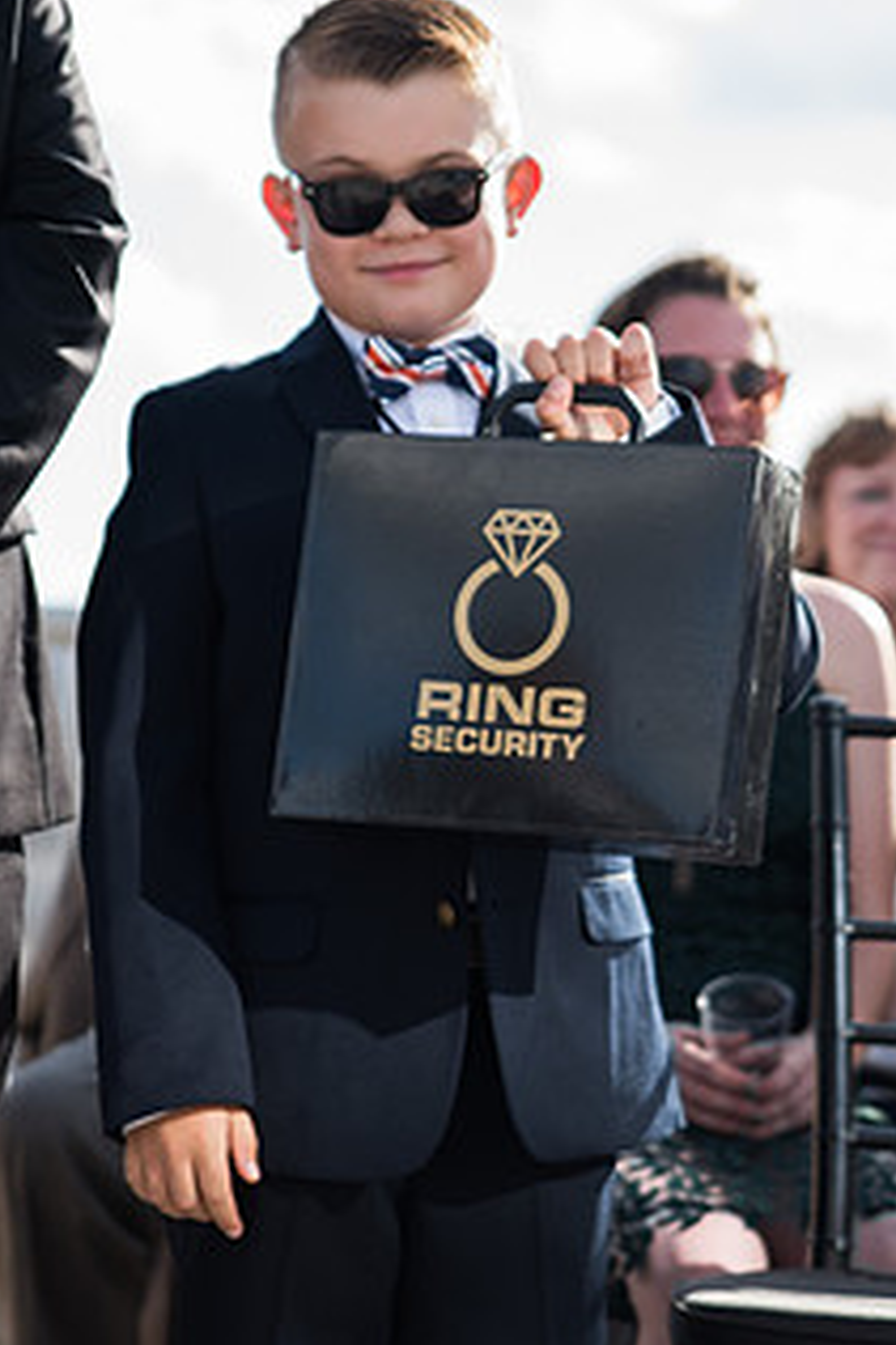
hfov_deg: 9.2
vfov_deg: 13.8
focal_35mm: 149
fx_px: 5568
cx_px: 637
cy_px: 649
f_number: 2.8
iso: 125
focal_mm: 70
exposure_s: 1/800
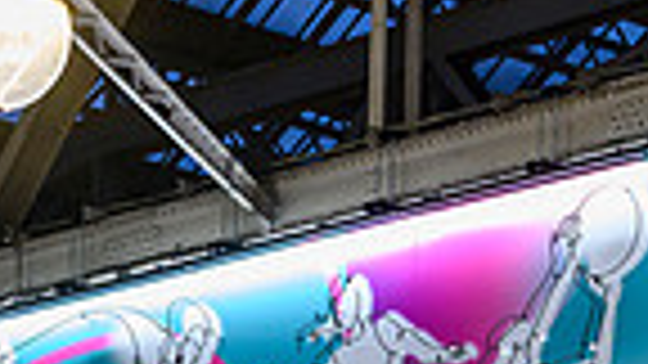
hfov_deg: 9.4
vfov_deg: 4.9
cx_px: 362
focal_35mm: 229
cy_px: 1281
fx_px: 3935
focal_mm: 35
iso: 1000
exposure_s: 1/13
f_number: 8
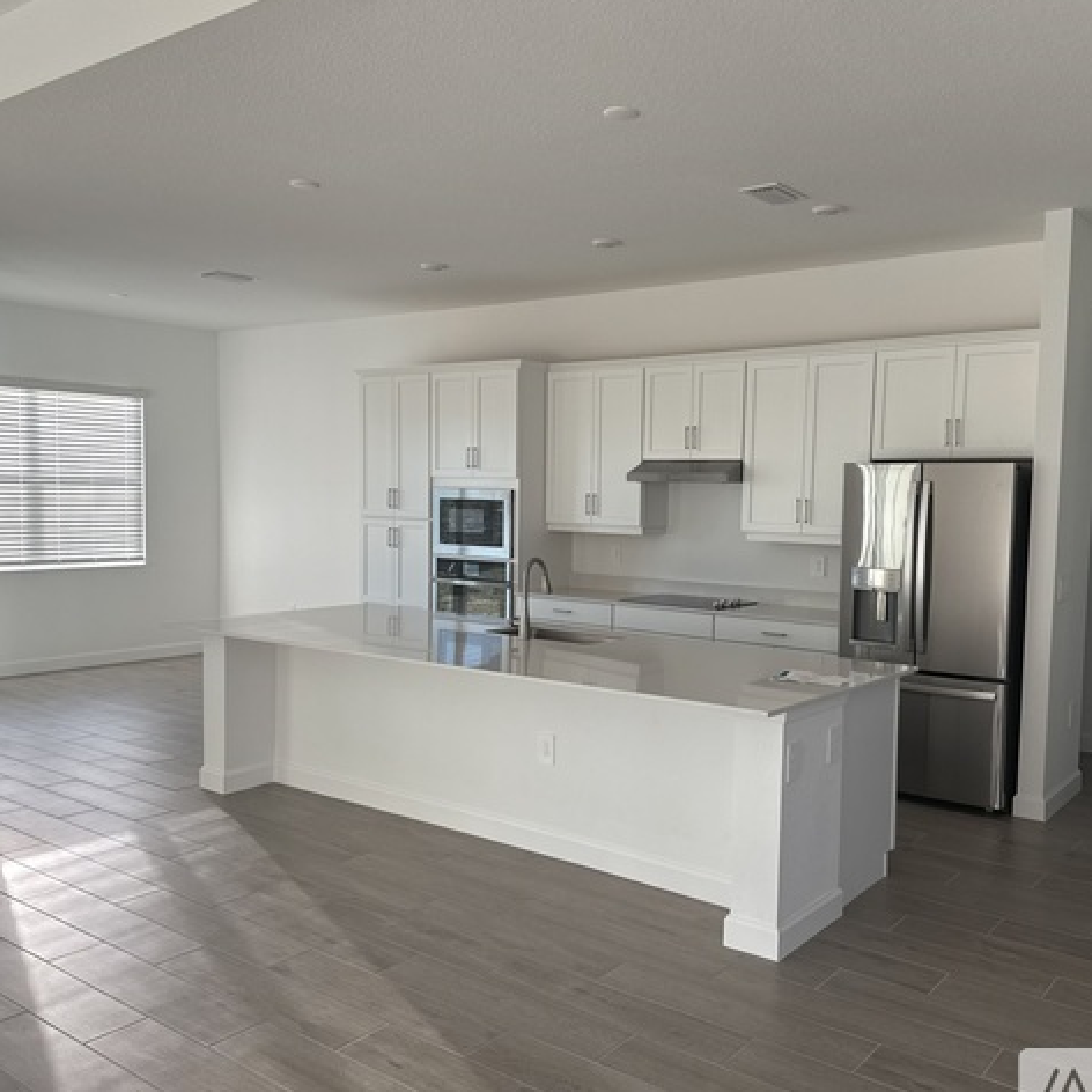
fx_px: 1071
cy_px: 562
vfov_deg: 54.0
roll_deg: -1.1
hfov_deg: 53.9
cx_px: 621
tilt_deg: -3.7
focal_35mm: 30
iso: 80
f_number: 1.78
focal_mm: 6.76
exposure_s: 1/137
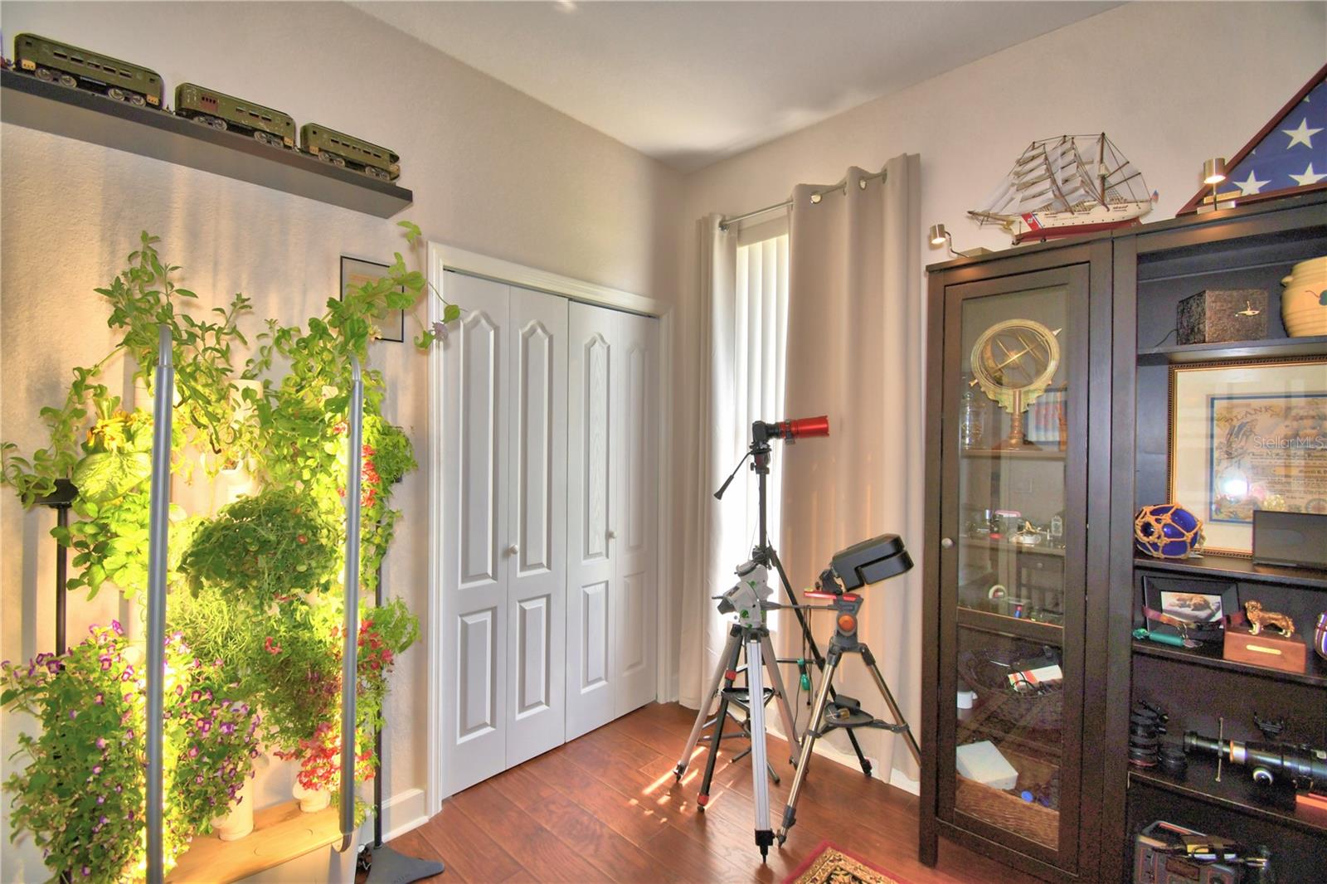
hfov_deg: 100.4
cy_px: 442
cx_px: 664
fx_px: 553
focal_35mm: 15
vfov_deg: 77.3
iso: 100
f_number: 4.5
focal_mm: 10
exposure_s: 1/100
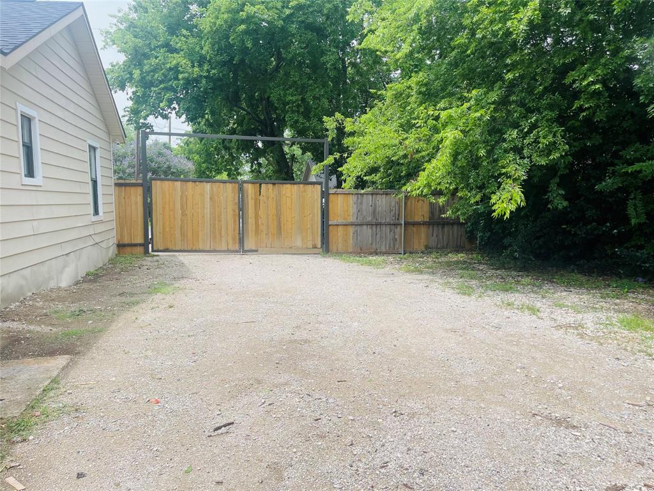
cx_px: 327
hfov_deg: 69.4
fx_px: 472
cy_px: 246
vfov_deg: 54.9
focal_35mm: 25
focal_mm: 5.1
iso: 32
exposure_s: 1/1642
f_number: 1.6
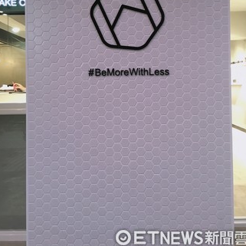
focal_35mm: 36
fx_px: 289
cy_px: 80
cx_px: 126
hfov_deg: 46.0
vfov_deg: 45.3
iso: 200
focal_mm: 4.15
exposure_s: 1/20
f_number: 2.2
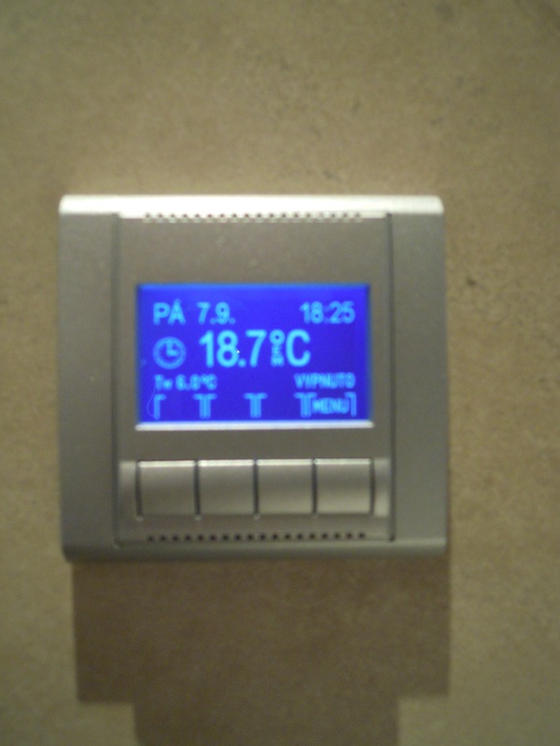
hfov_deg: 46.8
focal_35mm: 30
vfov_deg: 60.0
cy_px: 385
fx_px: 647
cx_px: 263
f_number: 2.7
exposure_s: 1/25
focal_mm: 5
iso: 400
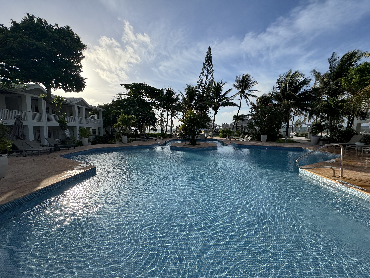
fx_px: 150
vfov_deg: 85.7
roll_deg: +0.4
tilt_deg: -4.2
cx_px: 185
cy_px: 139
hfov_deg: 102.1
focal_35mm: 14
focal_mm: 2.22
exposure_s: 1/1789
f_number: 2.2
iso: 50
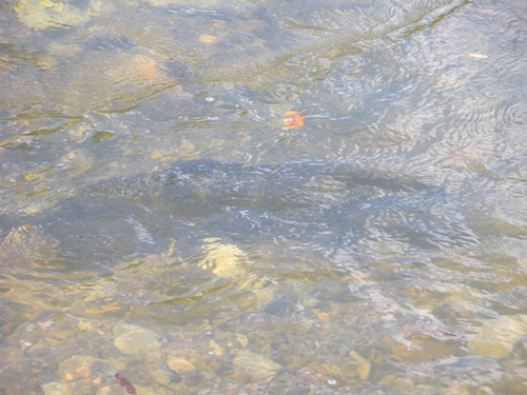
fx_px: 2740
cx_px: 264
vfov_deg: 8.2
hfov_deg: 11.0
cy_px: 198
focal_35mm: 180
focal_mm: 31.5
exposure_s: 1/113
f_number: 5.6
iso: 108
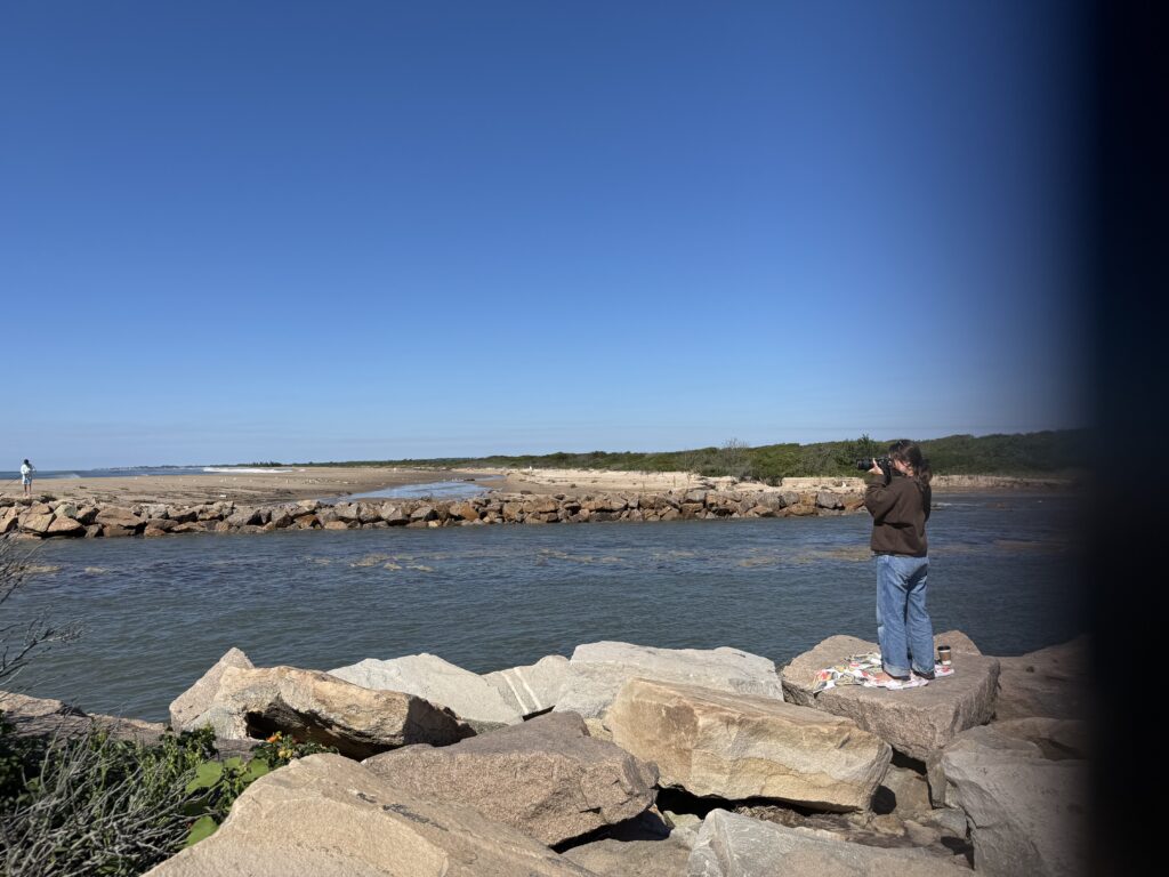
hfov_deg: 71.6
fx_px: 810
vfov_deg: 56.8
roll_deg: +1.0
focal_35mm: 24
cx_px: 584
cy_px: 438
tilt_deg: +1.3
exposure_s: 1/6410
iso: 80
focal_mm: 6.76
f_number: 1.78
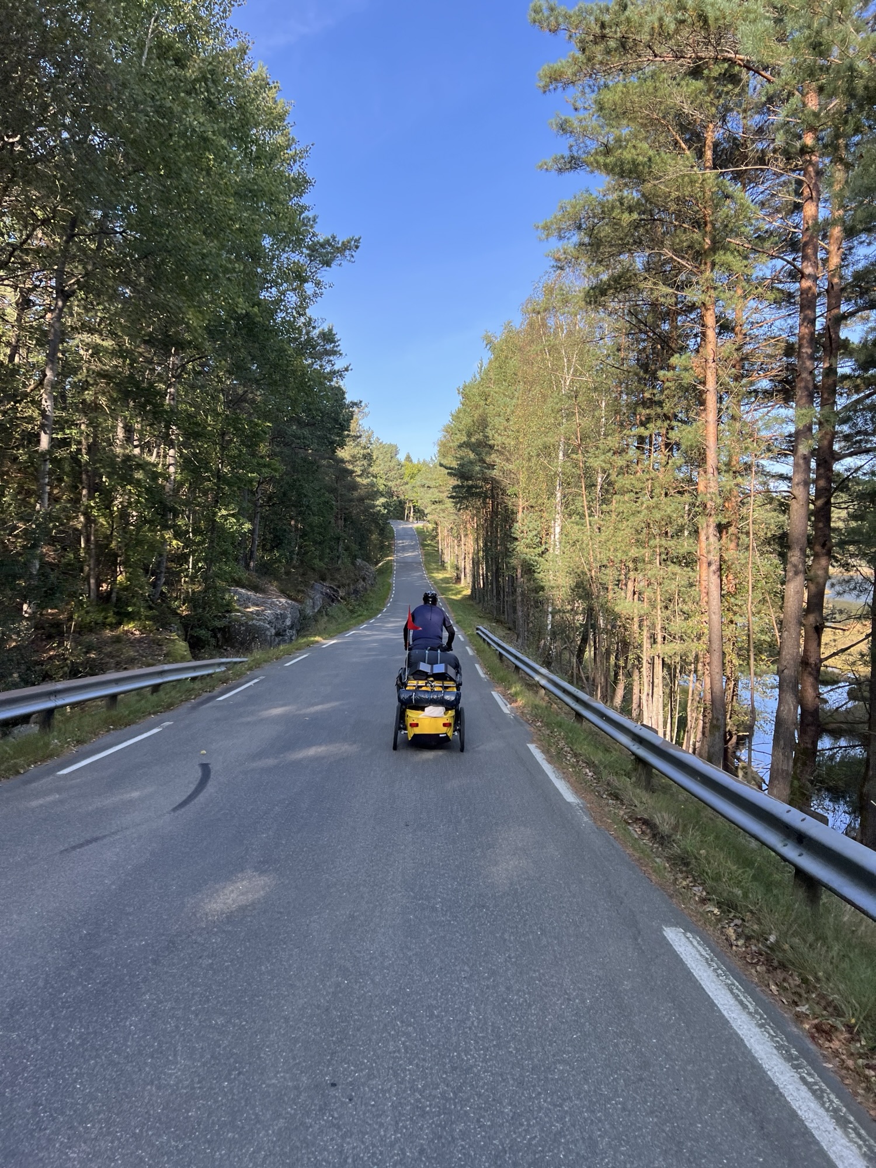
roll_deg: -3.9
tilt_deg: +3.1
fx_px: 877
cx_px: 438
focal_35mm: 26
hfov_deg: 53.1
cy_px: 584
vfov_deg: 67.3
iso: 50
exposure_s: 1/840
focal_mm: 5.7
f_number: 1.5
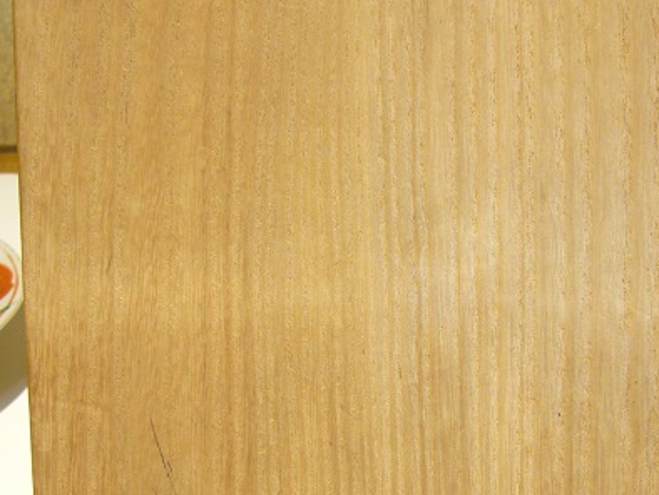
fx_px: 1352
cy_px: 316
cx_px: 445
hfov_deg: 27.2
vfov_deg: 20.7
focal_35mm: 71
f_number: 2.8
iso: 100
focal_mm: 5.8
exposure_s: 1/10
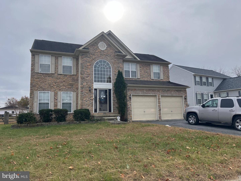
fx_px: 181
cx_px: 120
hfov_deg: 67.3
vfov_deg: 53.1
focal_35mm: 26
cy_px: 90
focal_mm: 5.1
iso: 50
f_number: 1.6
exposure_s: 1/3215
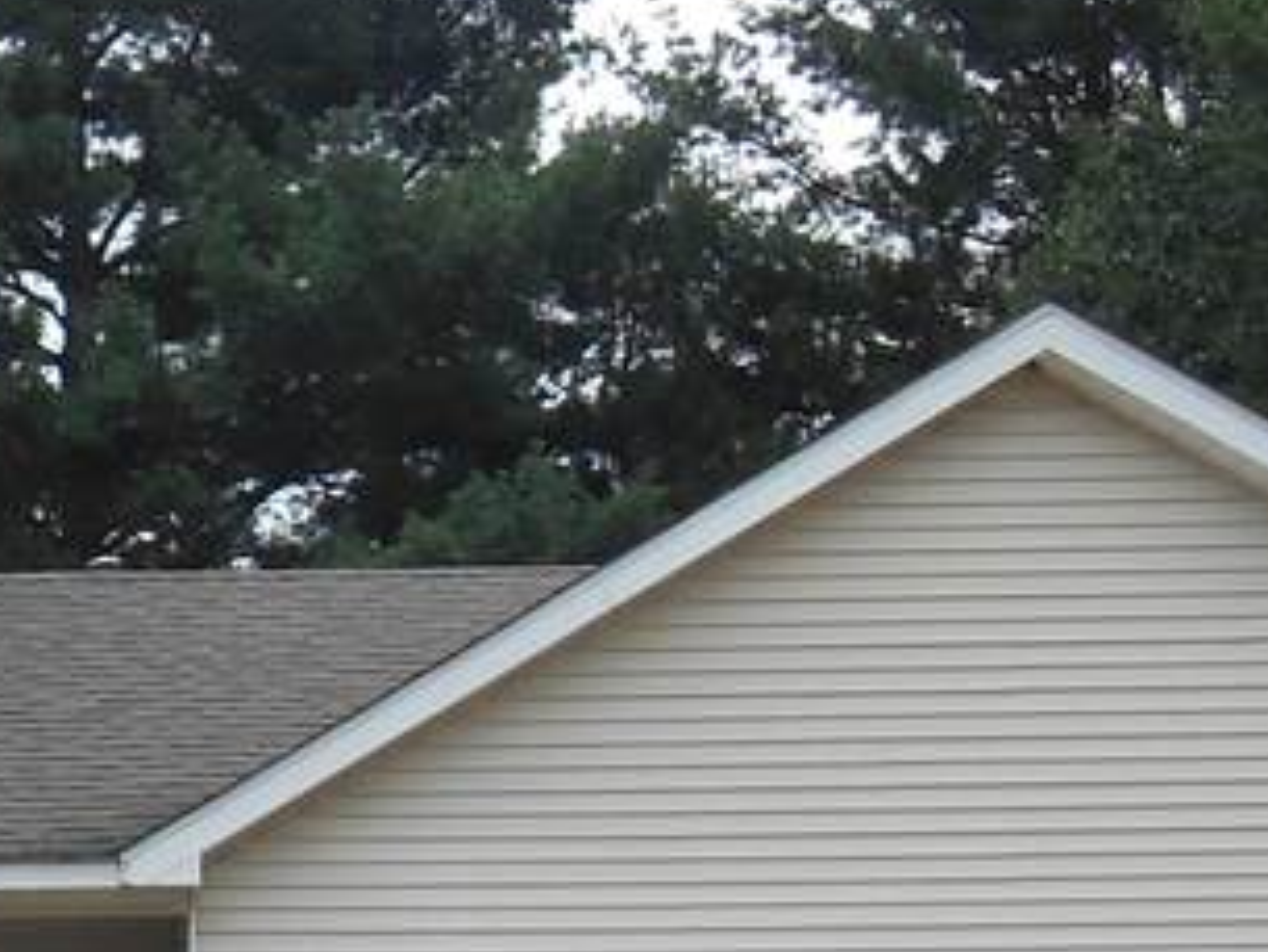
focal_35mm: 109
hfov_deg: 17.2
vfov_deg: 13.2
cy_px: 1135
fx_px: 3994
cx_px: -262
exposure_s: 1/320
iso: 80
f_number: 3.4
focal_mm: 4.7
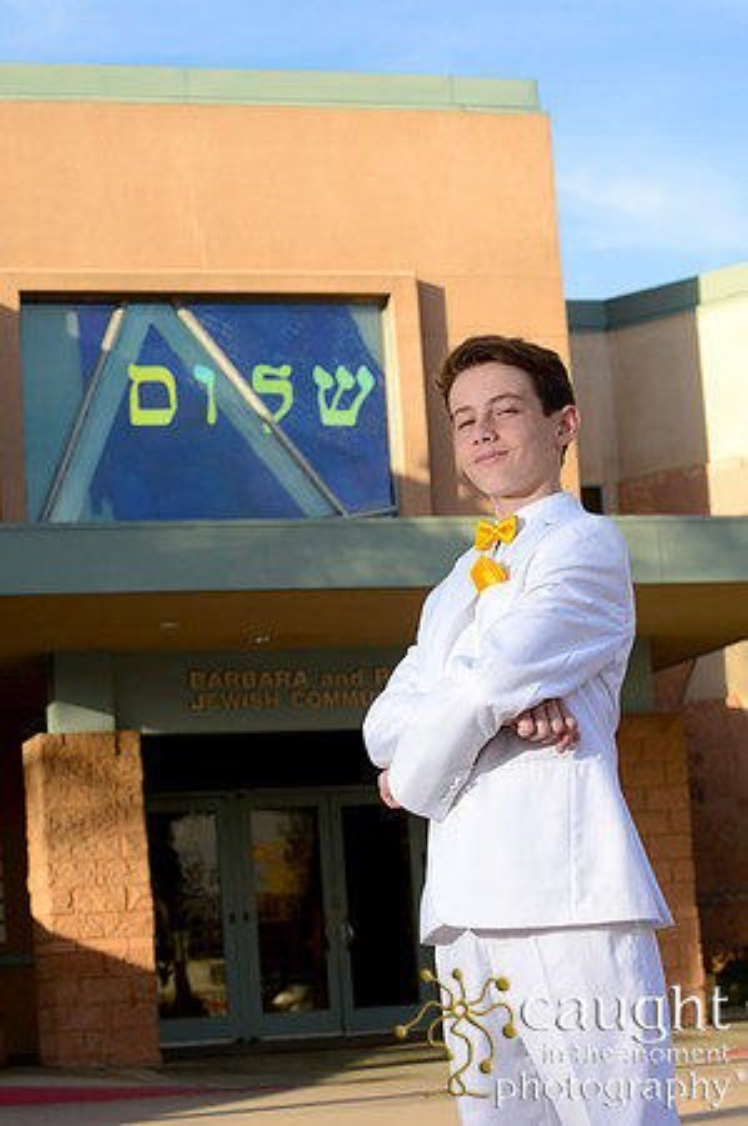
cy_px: 563
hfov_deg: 19.4
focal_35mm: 70
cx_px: 374
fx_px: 2187
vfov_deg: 28.9
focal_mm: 70
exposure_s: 1/250
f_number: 9
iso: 250
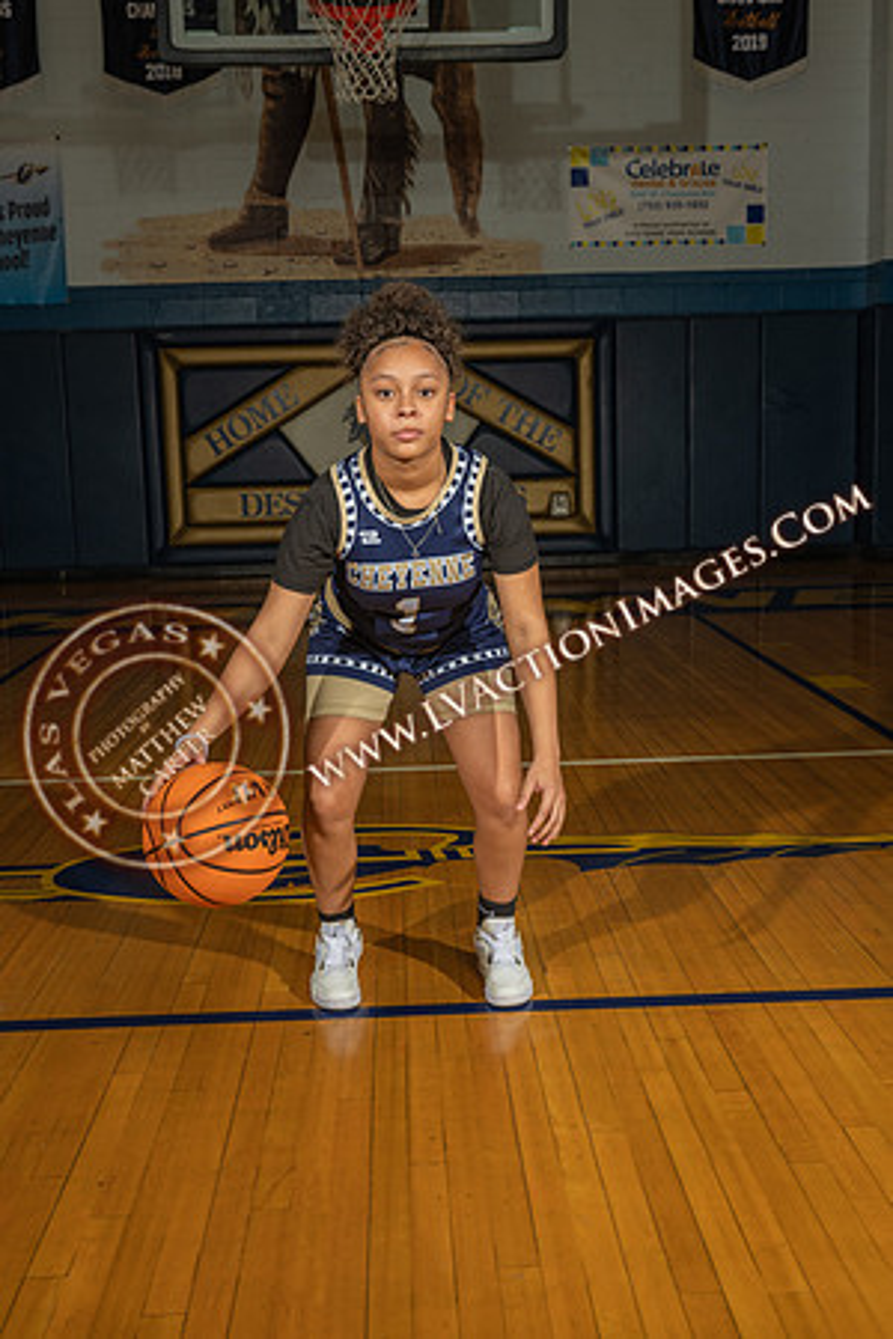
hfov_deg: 35.1
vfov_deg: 50.7
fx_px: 1414
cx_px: 446
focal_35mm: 38
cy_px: 670
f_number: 7.1
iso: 160
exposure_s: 1/200
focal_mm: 38
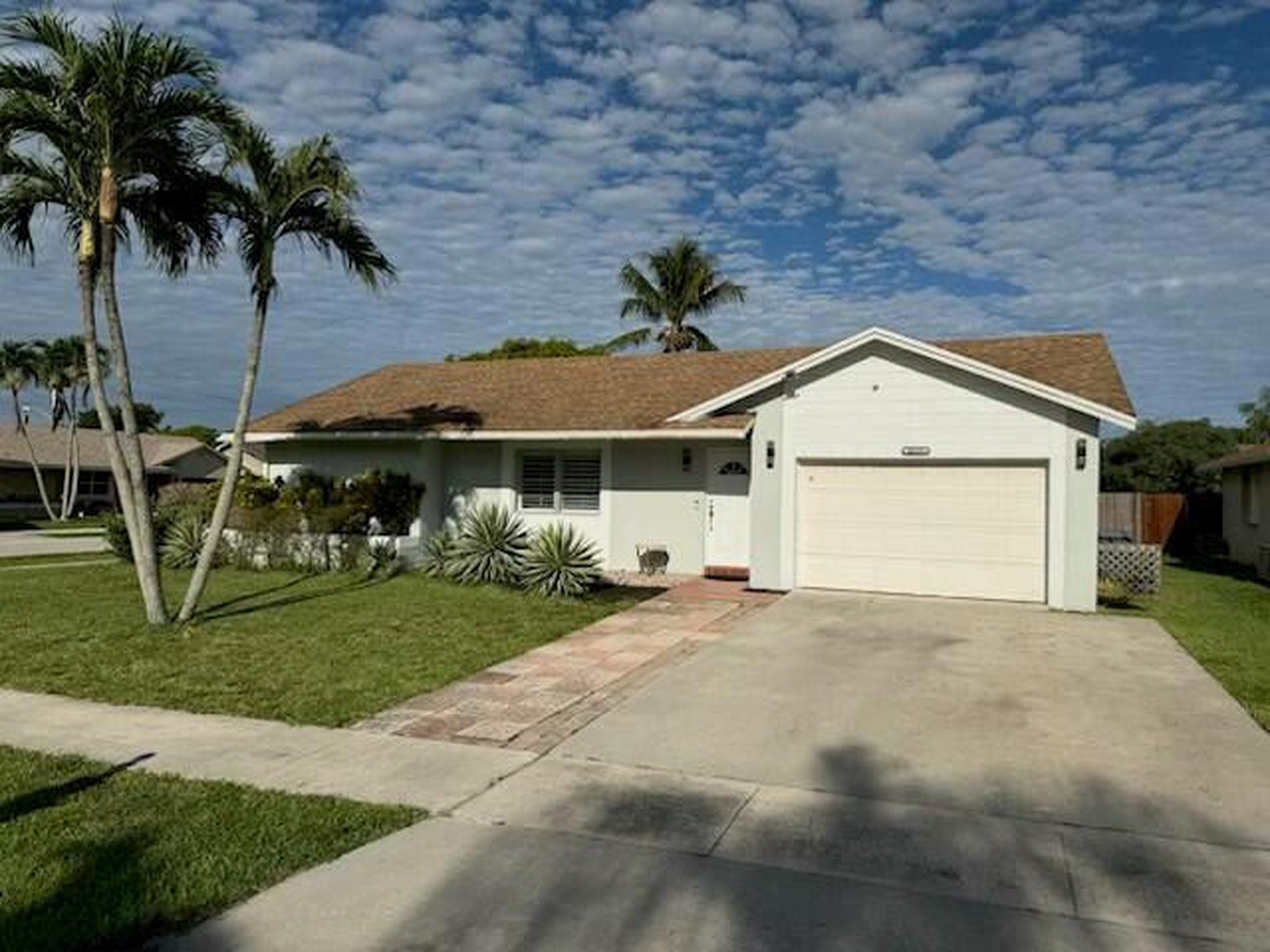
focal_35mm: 24
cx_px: 635
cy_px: 476
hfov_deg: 71.6
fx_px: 881
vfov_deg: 56.8
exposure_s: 1/14286
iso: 80
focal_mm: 6.76
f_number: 1.78
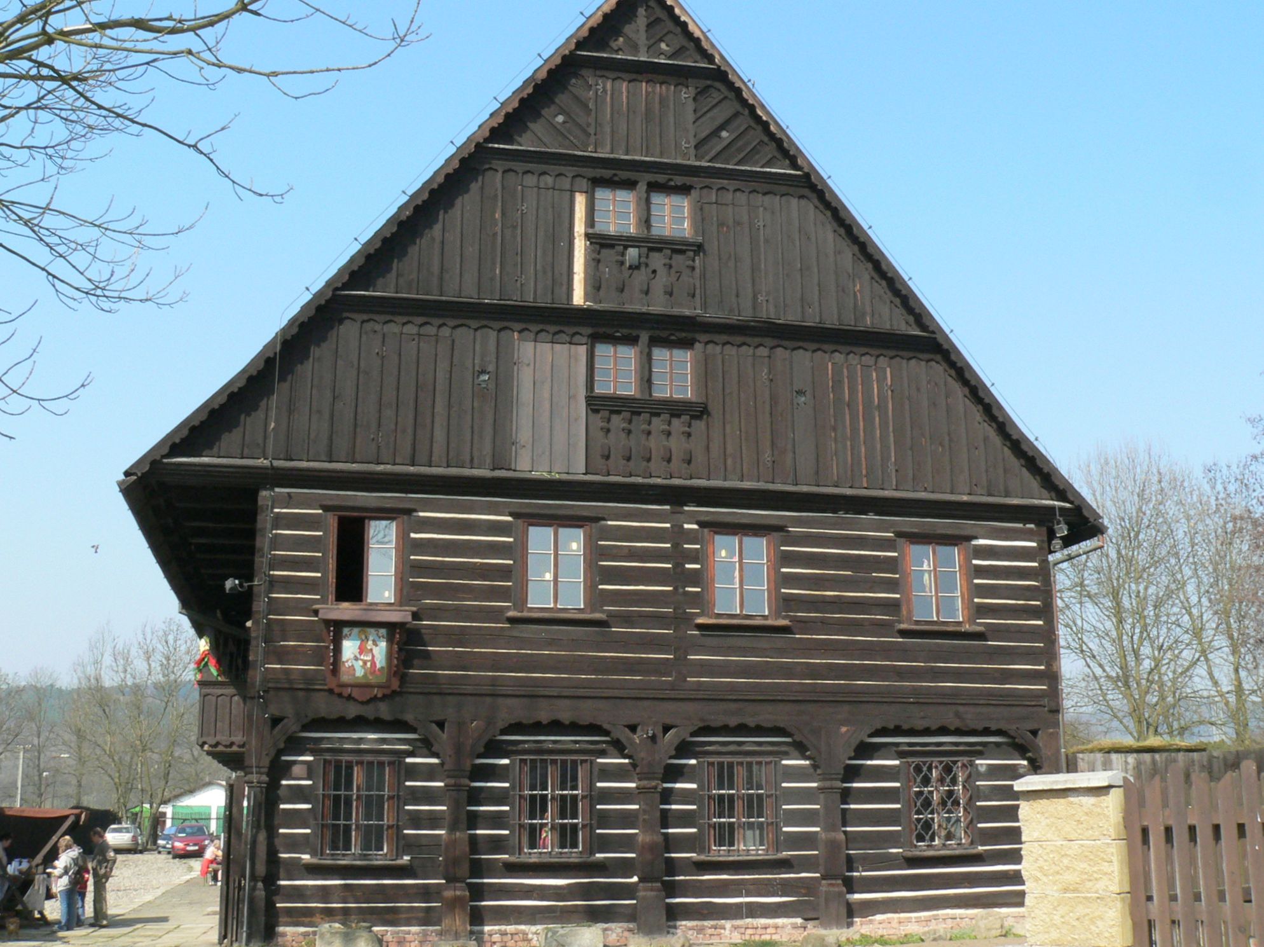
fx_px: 1314
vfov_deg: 39.6
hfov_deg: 51.4
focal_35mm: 36
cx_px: 632
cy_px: 474
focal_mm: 6
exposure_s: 1/250
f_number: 8
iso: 200
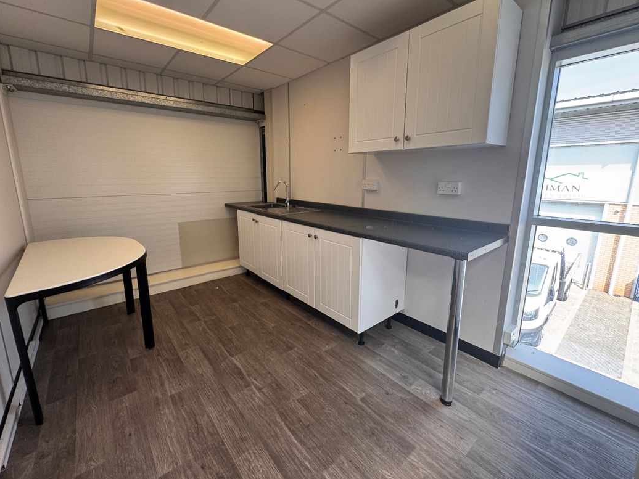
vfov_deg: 81.7
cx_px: 311
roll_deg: +0.2
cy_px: 227
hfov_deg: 98.1
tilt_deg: -10.4
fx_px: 277
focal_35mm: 15
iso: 125
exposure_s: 1/100
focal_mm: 2.22
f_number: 2.2
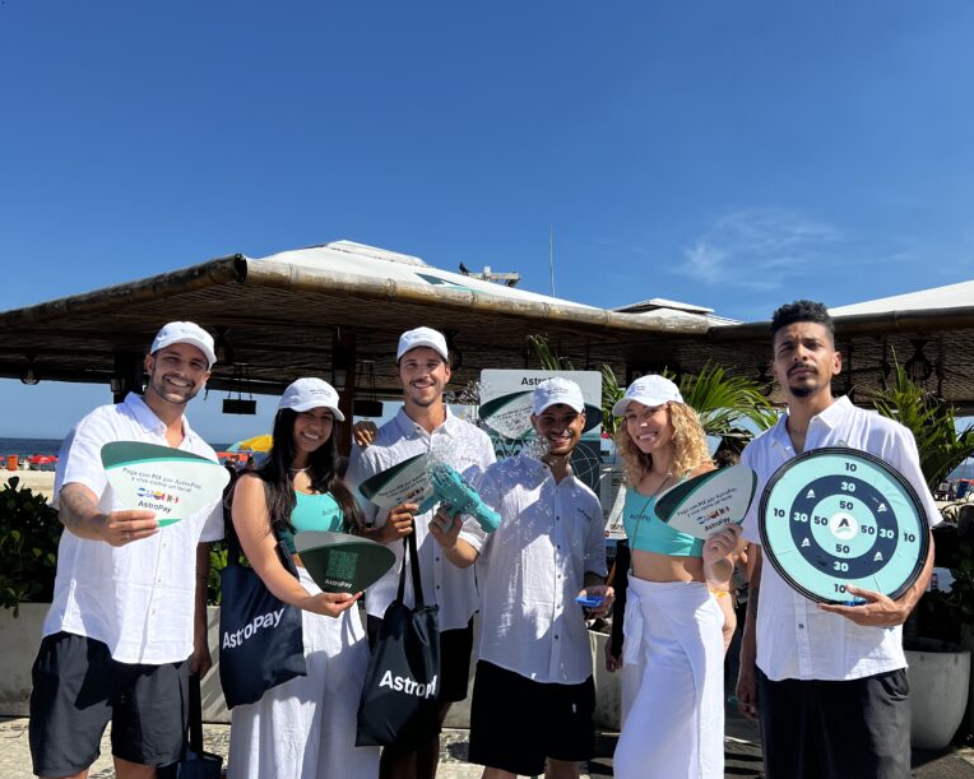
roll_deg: -1.2
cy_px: 426
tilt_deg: +1.0
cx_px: 488
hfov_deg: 52.8
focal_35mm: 34
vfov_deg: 43.3
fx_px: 980
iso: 50
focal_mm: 5.7
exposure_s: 1/4831
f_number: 1.5
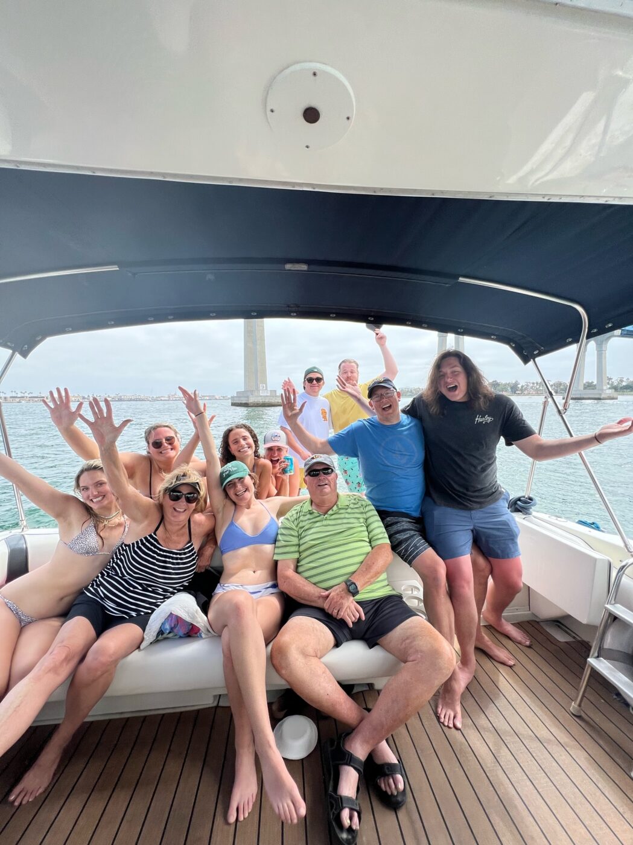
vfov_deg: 106.2
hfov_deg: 89.9
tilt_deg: -6.1
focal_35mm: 13
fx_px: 317
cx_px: 316
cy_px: 422
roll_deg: +0.0
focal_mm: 1.57
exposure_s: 1/747
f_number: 1.8
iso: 32
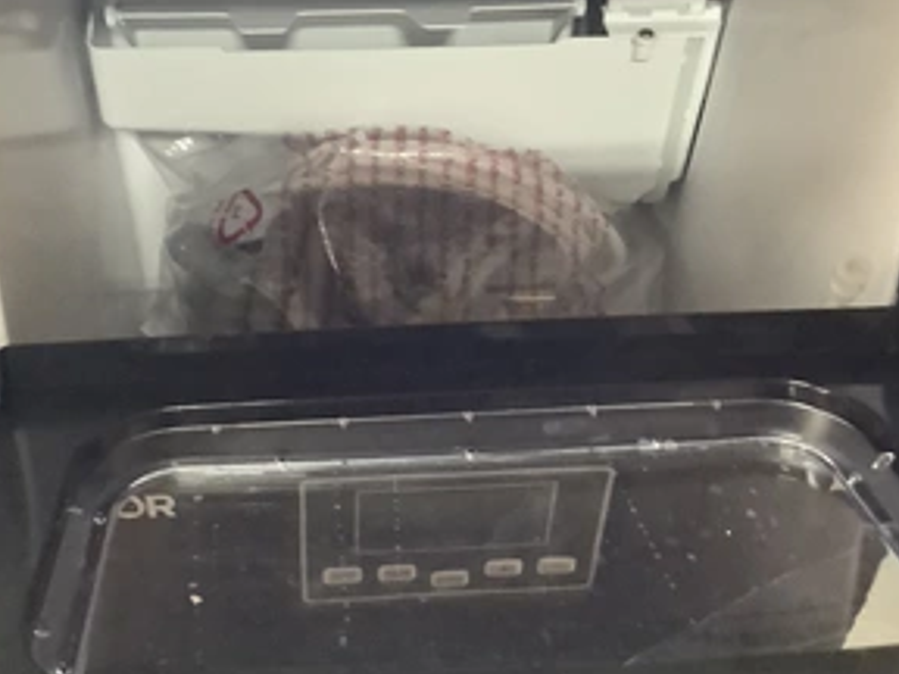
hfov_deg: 43.7
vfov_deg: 33.5
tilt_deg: -41.0
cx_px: 381
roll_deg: -1.3
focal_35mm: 43
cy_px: 278
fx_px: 1117
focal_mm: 3.3
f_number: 2.4
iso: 800
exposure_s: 1/30
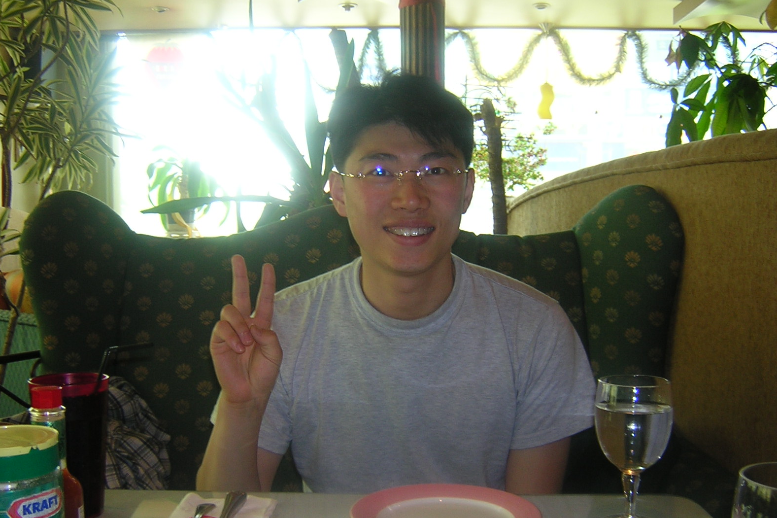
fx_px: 820
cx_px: 391
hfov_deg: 50.7
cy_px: 289
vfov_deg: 35.0
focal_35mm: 38
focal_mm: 4.7
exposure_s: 1/30
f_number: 2.6
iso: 100
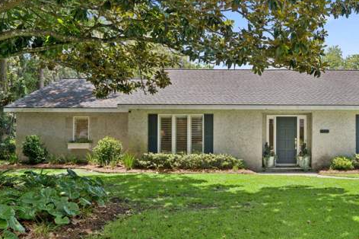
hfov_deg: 47.0
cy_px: 131
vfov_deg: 34.1
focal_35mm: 39
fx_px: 389
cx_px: 287
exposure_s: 1/160
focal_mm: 23
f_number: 8
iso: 250
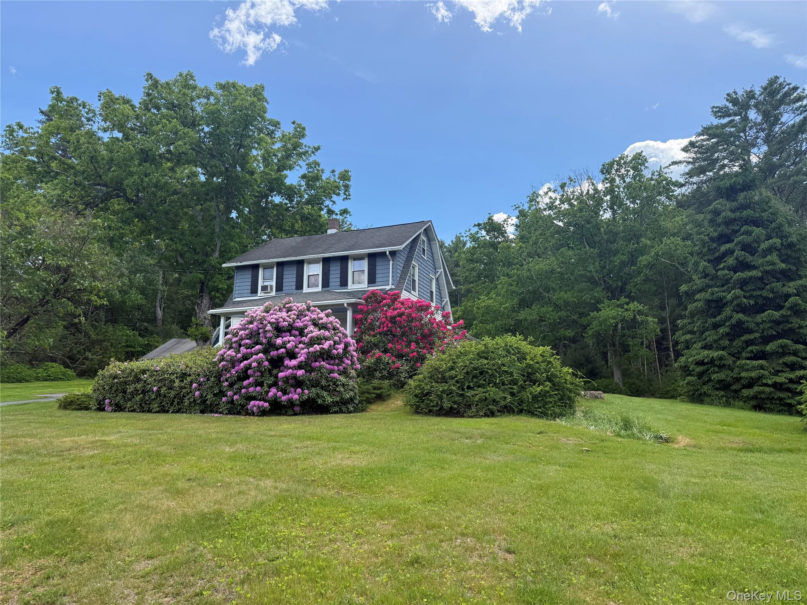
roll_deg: -0.9
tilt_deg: +11.4
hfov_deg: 71.6
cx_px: 404
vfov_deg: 56.8
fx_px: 560
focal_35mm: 24
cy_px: 302
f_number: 1.78
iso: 100
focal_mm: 6.76
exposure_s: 1/2169
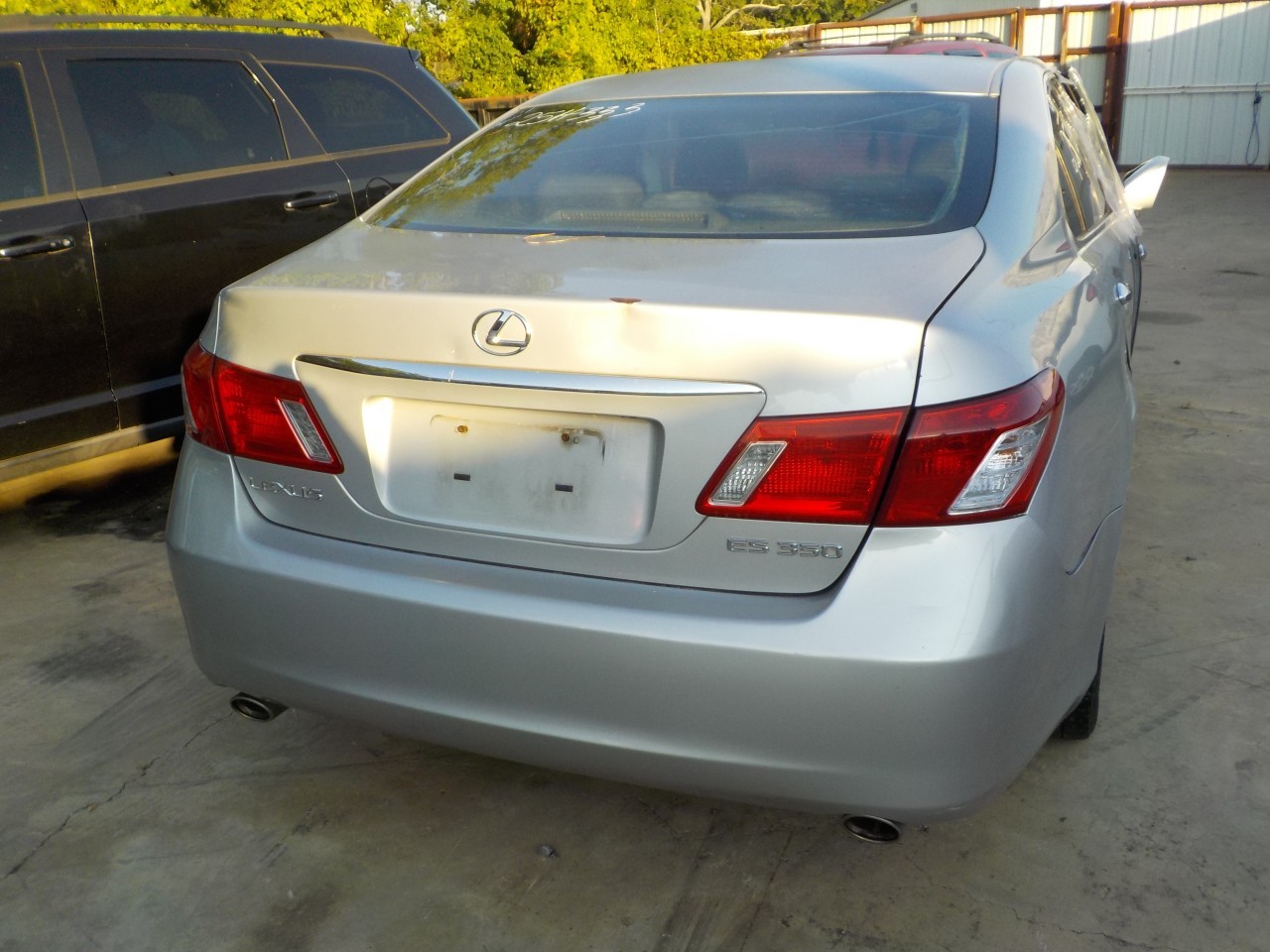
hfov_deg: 60.0
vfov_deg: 46.8
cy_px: 476
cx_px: 635
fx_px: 1101
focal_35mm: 30
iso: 125
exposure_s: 1/400
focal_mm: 4.1
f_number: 3.3
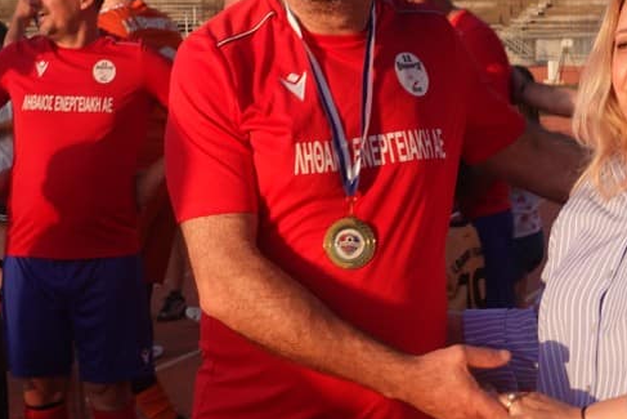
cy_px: 217
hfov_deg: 20.0
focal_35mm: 101
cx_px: 476
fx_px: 1760
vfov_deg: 13.6
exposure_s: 1/100
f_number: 8
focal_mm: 15.46
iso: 160
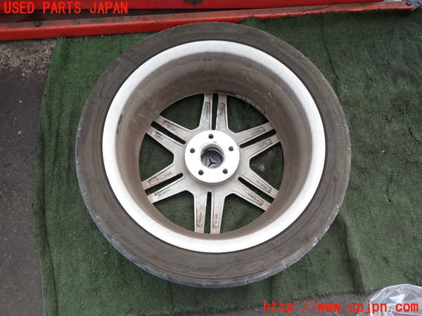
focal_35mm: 25
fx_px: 305
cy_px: 158
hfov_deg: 69.4
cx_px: 211
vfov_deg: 54.9
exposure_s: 1/40
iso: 200
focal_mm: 4.5
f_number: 2
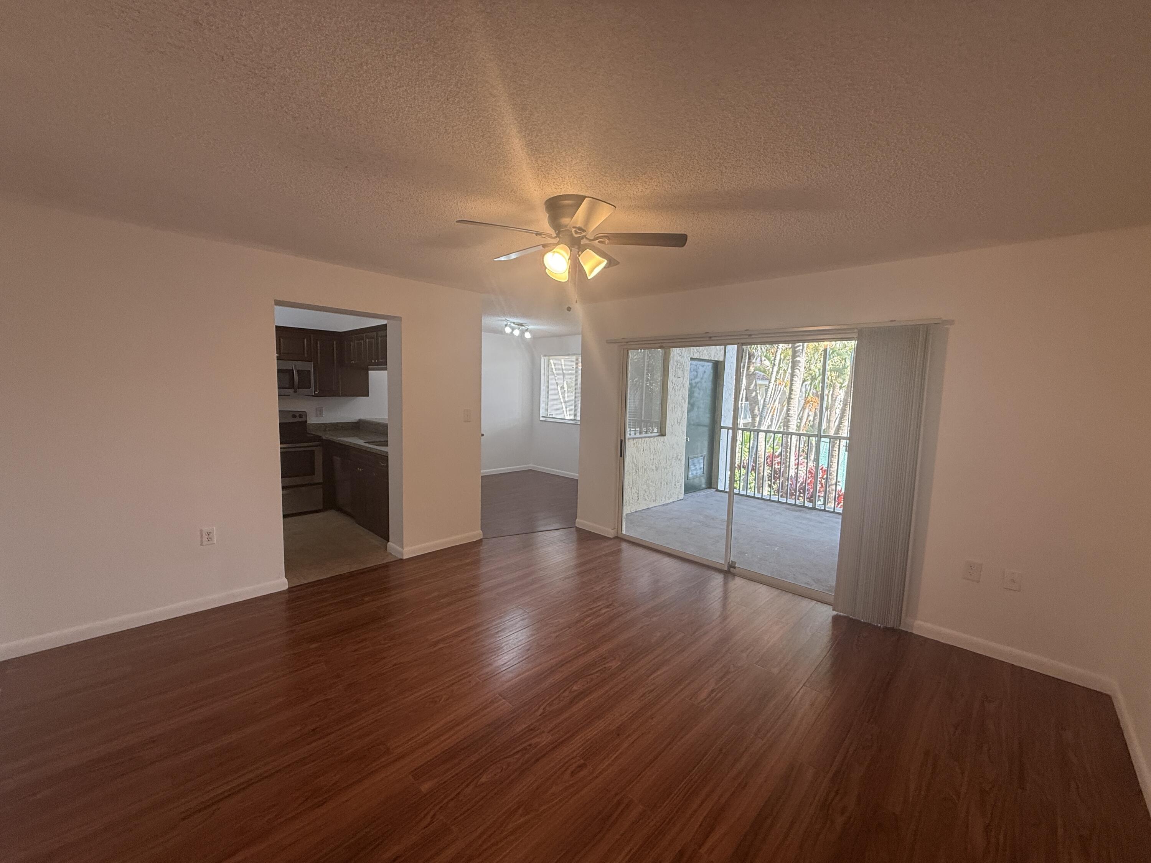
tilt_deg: -4.9
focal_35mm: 14
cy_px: 432
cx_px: 576
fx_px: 466
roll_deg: -1.3
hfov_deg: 102.1
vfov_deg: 85.7
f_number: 2.2
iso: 160
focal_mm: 2.22
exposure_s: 1/120
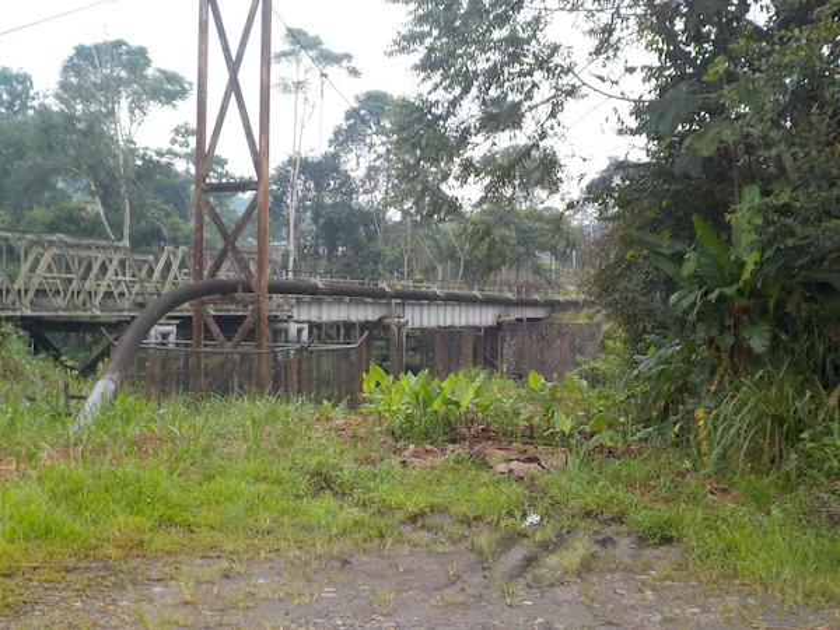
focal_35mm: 47
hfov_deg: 40.4
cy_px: 315
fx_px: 1141
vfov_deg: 30.9
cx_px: 420
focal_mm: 6.4
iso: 125
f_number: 4.2
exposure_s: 1/40
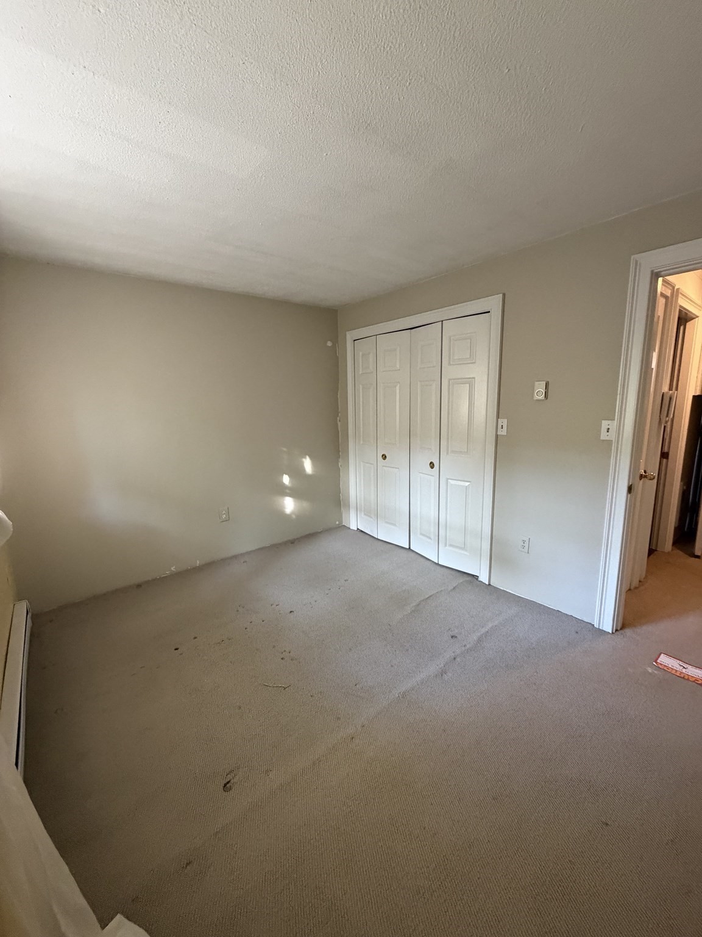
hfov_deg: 85.7
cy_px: 468
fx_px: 379
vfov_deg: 102.1
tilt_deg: -10.0
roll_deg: +0.7
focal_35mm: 14
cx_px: 351
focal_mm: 2.22
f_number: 2.2
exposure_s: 1/60
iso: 500
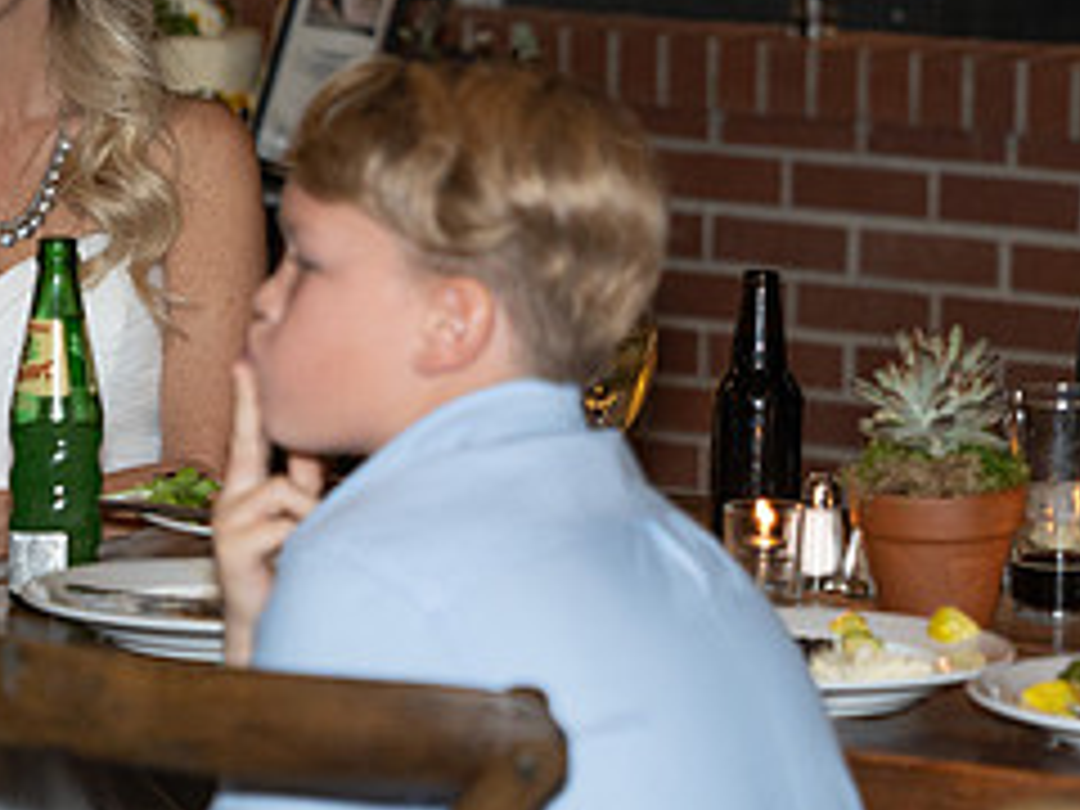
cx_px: 774
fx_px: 5086
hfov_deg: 12.1
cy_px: 367
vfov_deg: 9.1
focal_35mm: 163
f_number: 2.8
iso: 2000
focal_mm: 70
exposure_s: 1/125
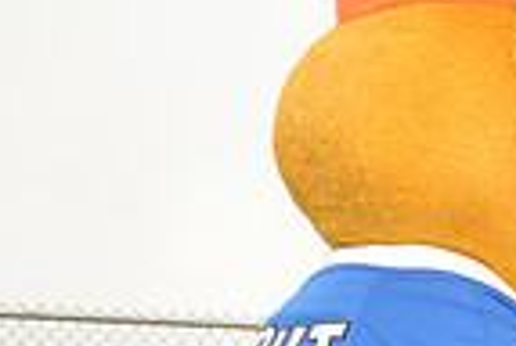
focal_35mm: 97
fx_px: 1393
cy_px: 609
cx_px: 981
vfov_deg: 12.9
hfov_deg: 16.7
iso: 400
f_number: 8
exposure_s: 1/250
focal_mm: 24
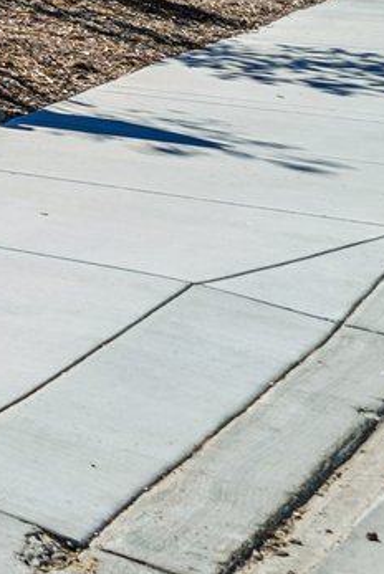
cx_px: -1236
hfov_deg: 7.5
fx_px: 1788
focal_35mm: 112
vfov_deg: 17.2
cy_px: -173
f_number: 8
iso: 100
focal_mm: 19
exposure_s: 1/200
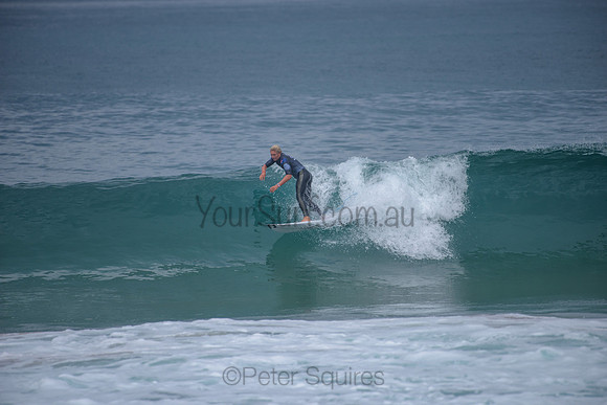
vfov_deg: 2.8
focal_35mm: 500
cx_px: 304
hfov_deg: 4.1
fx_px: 8432
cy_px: 202
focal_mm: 500
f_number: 5.6
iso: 180
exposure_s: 1/2000
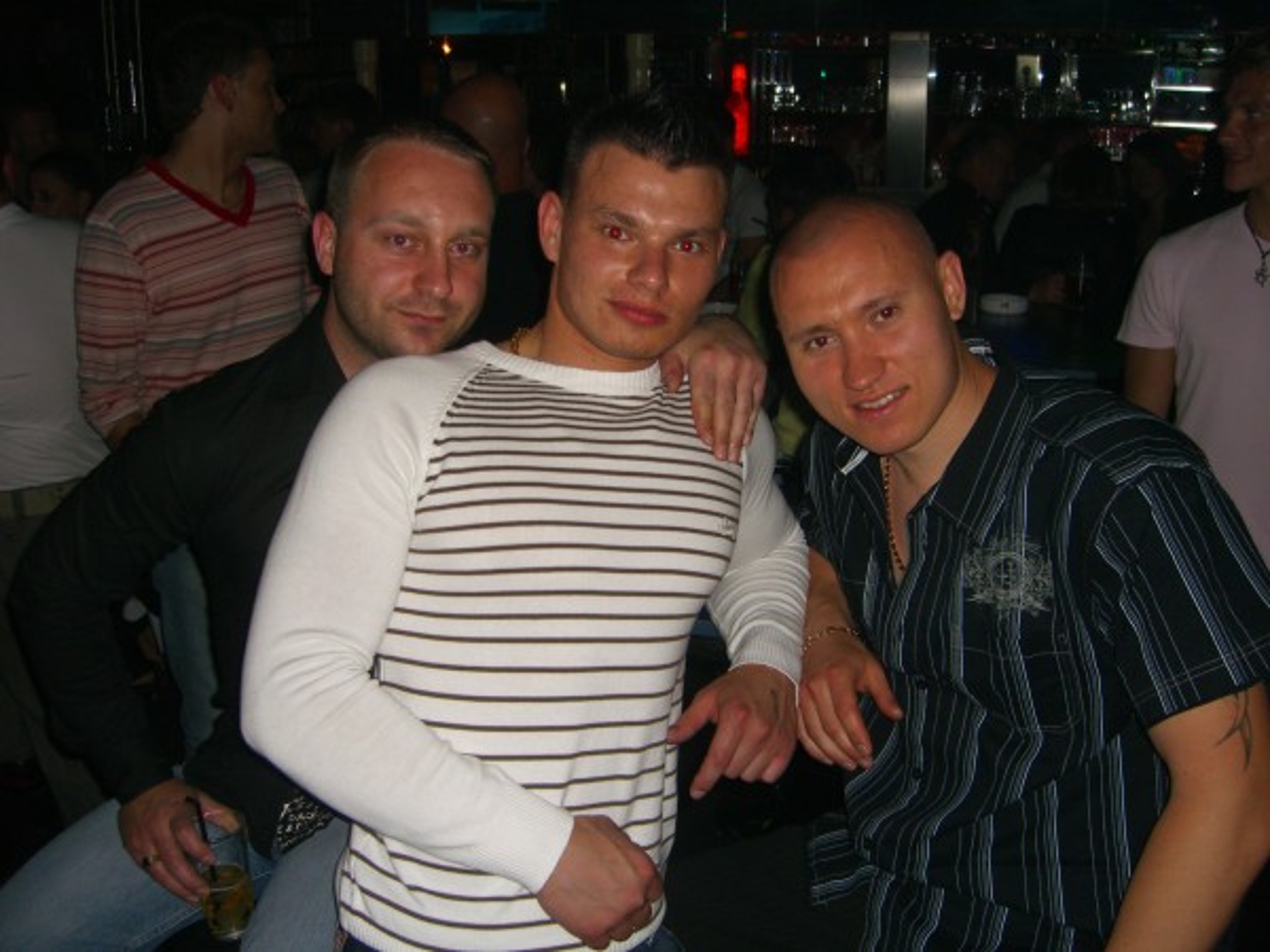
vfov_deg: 37.7
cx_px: 635
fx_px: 1394
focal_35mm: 38
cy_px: 476
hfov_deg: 49.0
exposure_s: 1/60
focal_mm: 7.9
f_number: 2.8
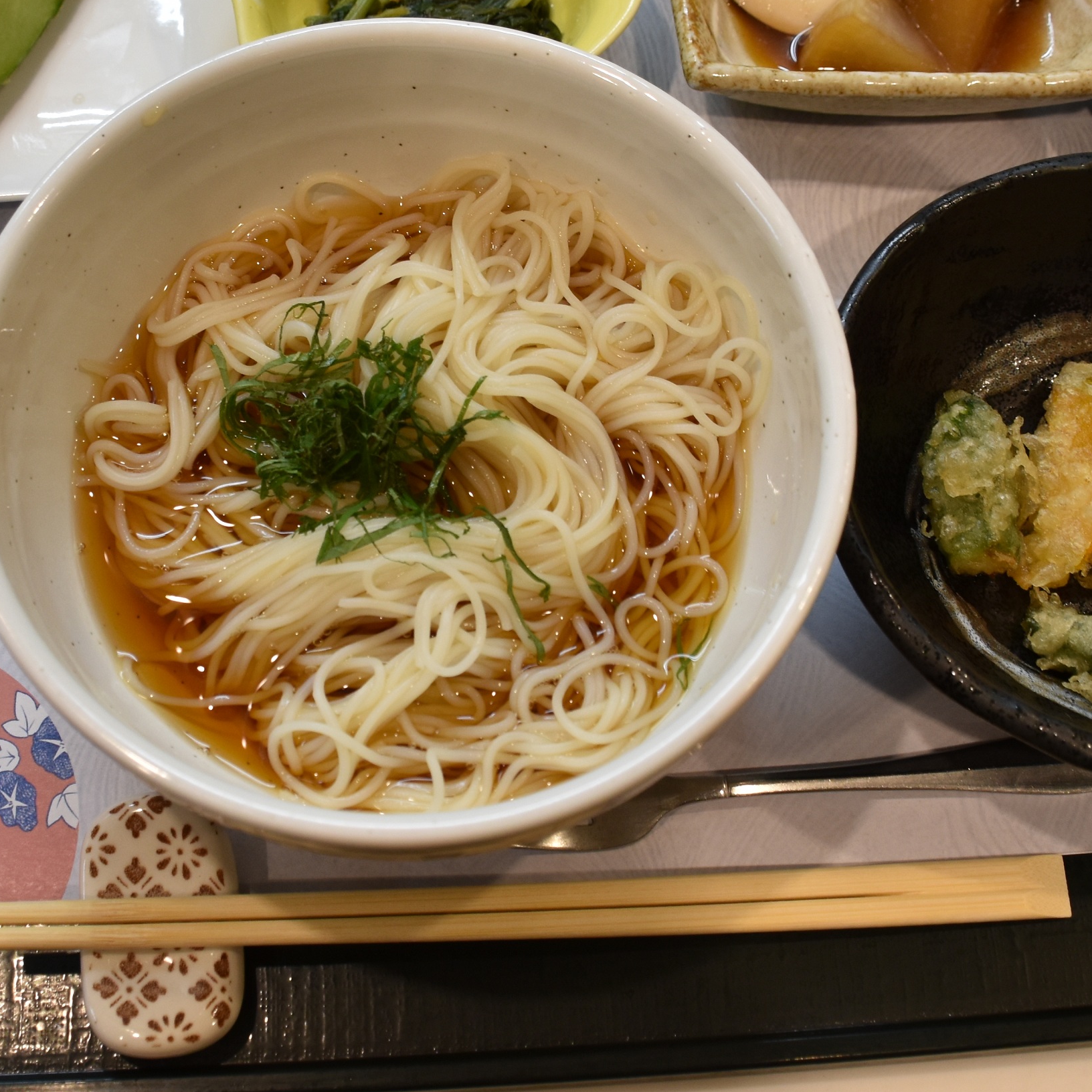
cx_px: 496
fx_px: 1927
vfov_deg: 31.5
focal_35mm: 54
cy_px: 415
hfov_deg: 31.6
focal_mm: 18
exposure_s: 1/80
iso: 400
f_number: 4.5
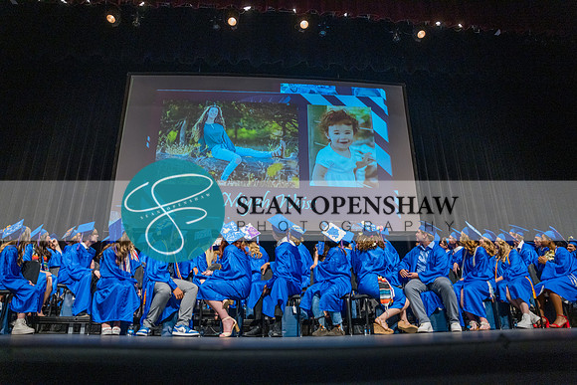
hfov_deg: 73.7
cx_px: 288
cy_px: 192
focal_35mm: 24
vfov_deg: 53.2
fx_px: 385
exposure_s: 1/160
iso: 2500
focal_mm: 24
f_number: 2.8
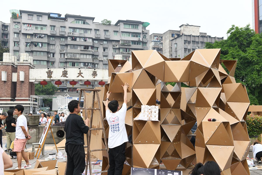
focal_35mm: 42
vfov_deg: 31.9
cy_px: 88
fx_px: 306
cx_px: 131
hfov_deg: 46.4
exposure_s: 1/640
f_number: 5.6
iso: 400
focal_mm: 42
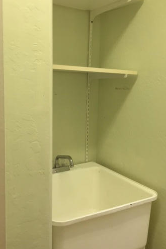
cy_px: 119
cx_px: 93
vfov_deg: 49.5
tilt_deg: -7.7
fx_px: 270
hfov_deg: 34.2
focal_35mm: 39
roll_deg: -0.8
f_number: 2.2
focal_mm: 4.15
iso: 64
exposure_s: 1/30
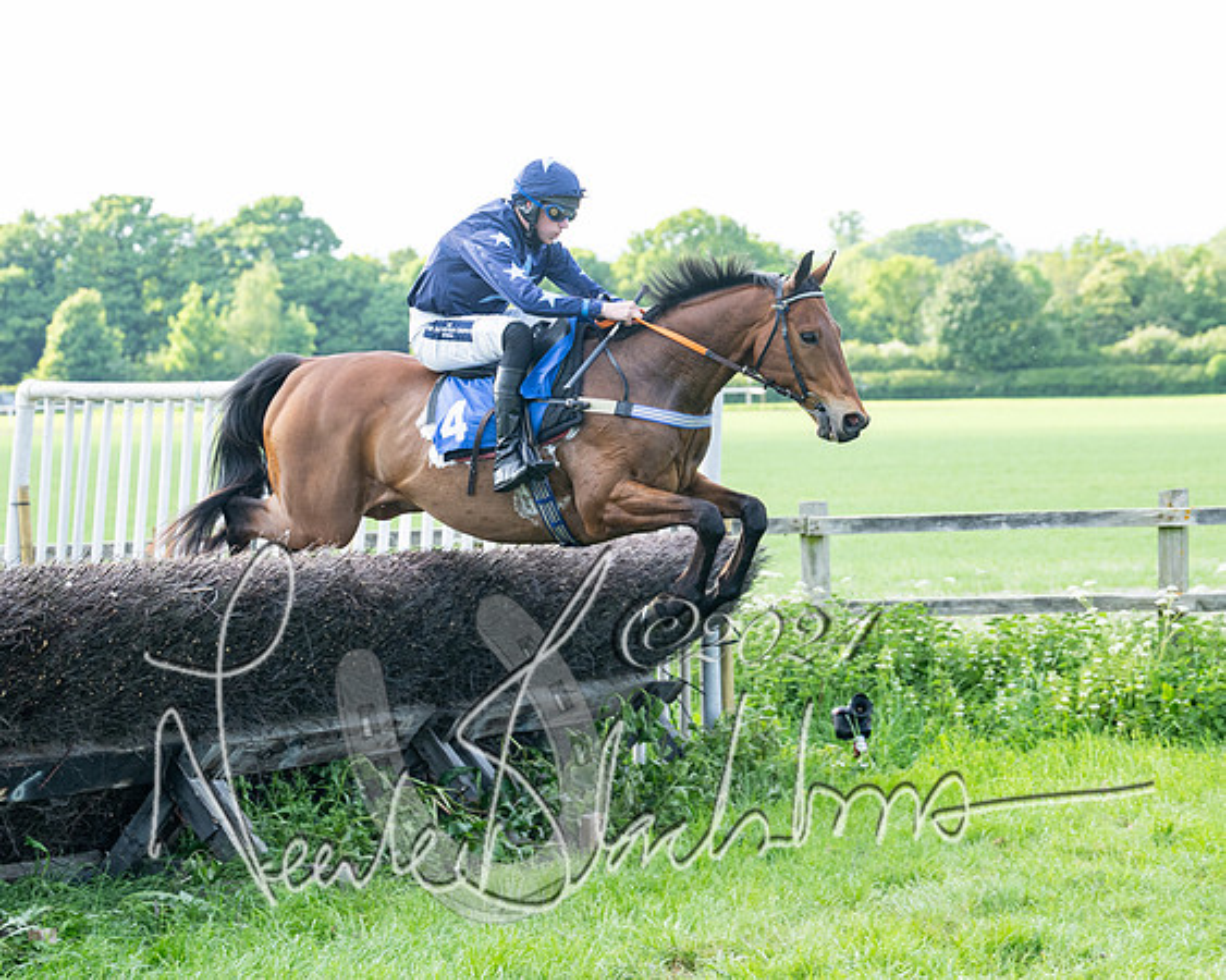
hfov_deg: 16.1
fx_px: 4320
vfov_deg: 12.9
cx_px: 542
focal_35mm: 119
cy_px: 490
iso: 400
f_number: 4
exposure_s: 1/800
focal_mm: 73
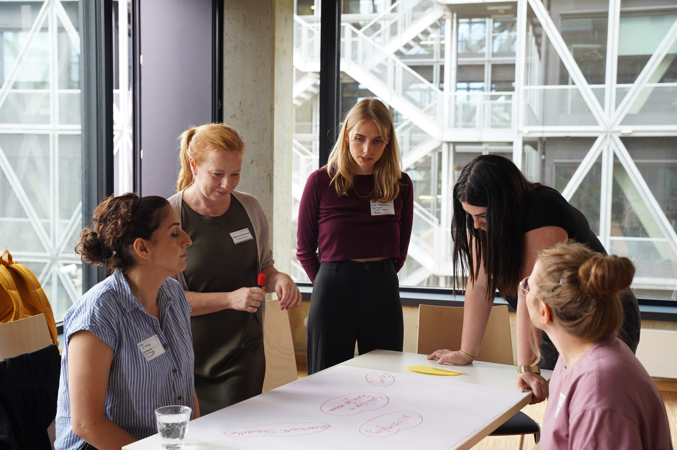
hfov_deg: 42.4
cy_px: 225
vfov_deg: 28.9
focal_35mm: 46
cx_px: 338
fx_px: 874
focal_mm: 46.5
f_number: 4
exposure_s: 1/160
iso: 640
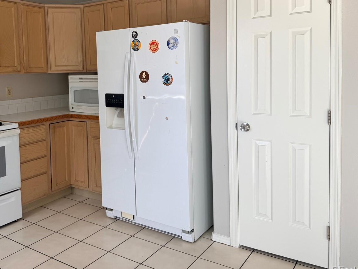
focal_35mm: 33
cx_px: 136
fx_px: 341
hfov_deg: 54.8
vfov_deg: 42.4
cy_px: 92
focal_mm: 6.76
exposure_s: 1/327
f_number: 1.78
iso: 80
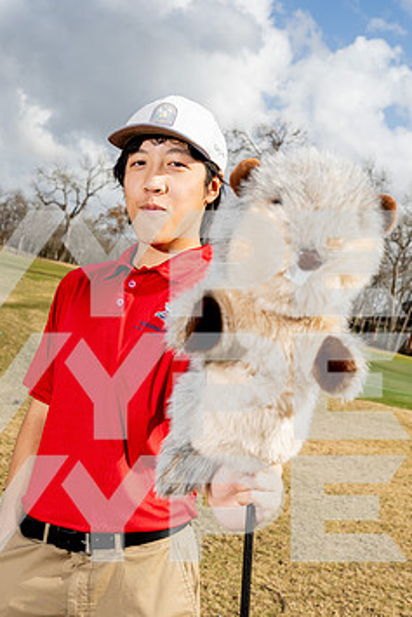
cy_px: 388
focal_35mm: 52
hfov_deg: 25.9
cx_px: 153
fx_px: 892
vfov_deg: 37.9
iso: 100
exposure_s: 1/250
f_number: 8
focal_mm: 41
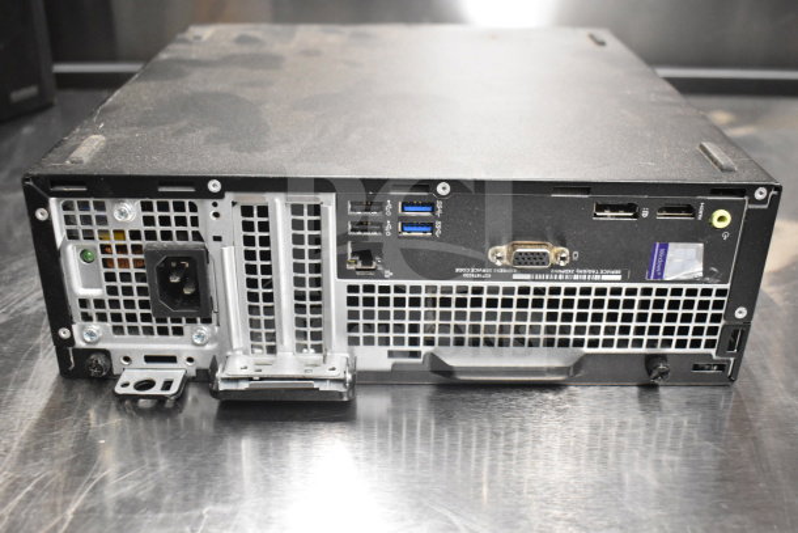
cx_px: 399
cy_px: 266
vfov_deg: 35.5
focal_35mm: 38
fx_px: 831
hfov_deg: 51.3
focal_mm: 25
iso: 4000
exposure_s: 1/40
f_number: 4
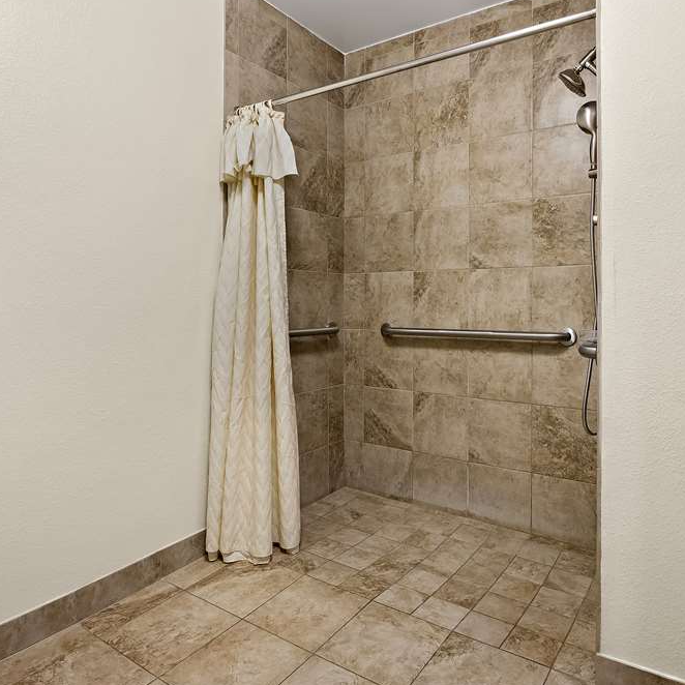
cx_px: 374
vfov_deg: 72.1
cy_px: 339
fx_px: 470
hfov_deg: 72.0
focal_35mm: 21
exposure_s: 3.2
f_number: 9
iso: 400
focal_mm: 16
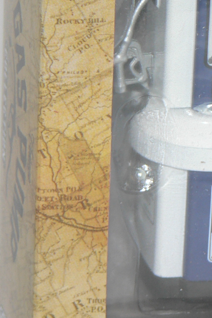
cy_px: 63
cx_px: 220
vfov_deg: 4.3
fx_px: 4187
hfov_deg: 2.9
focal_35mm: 474
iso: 80
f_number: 3.3
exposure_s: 1/60
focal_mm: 26.2
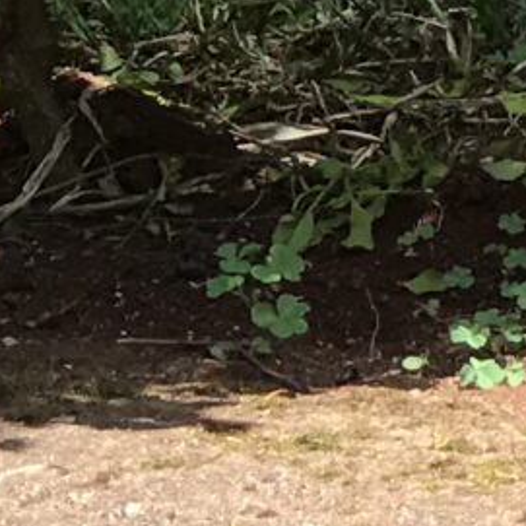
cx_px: 1533
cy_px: 60
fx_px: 8183
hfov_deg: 3.6
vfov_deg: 3.7
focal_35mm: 476
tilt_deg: -9.8
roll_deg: +1.7
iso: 20
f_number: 2.8
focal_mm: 6.6
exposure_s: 1/158
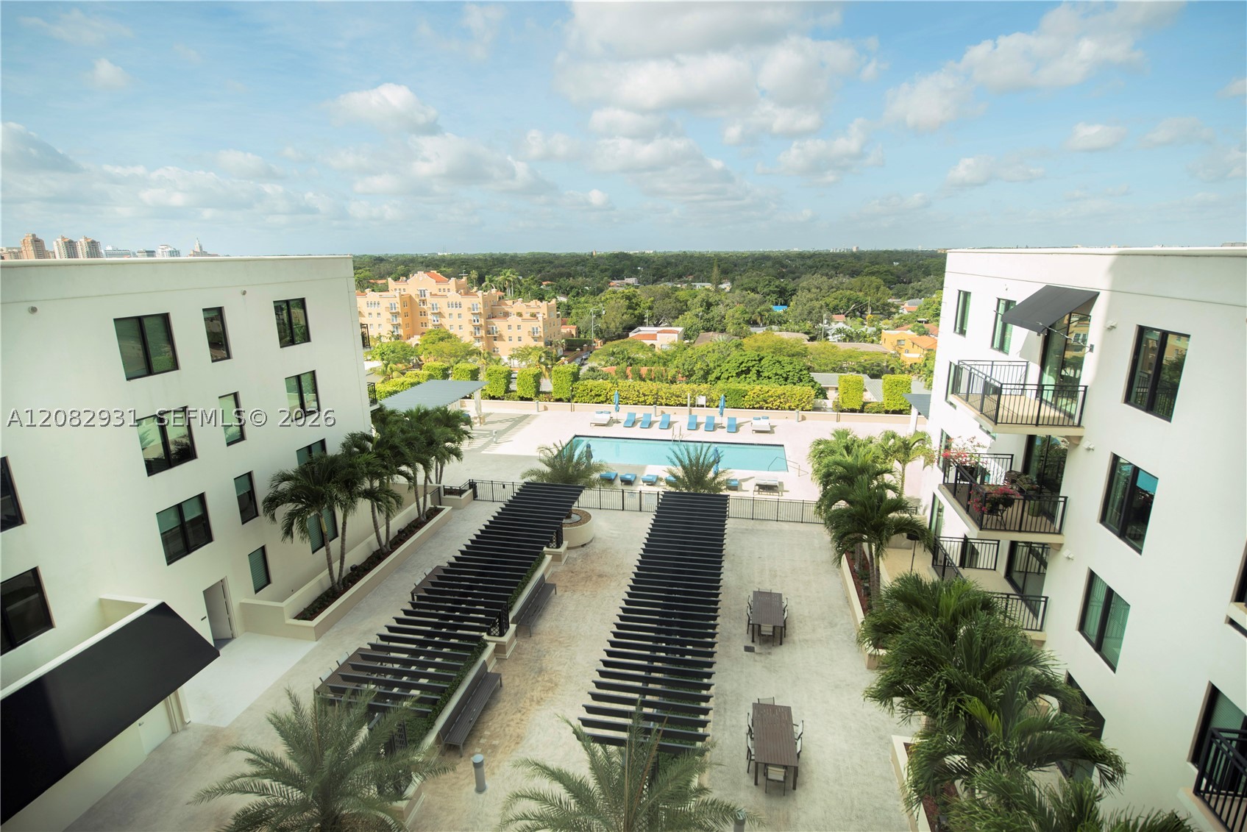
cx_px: 624
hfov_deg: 90.0
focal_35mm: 18
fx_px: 624
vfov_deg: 67.4
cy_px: 416
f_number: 5
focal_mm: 18
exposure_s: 1/320
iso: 125
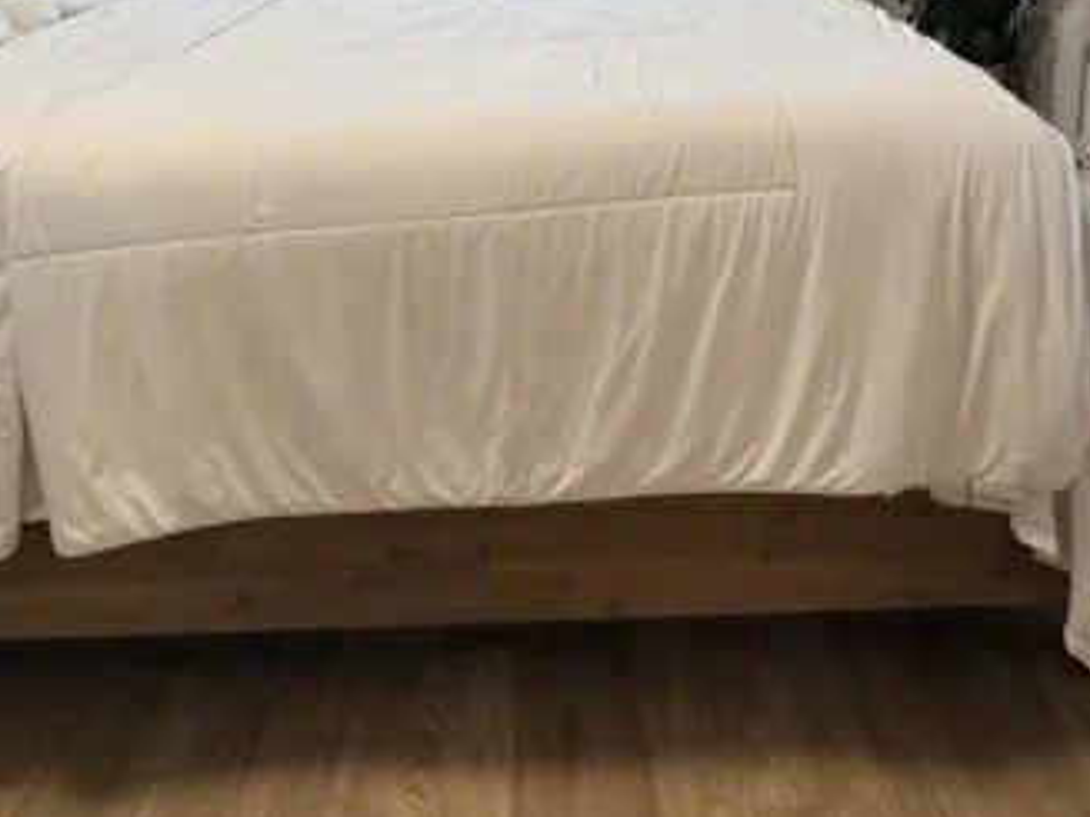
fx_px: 1007
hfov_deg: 56.8
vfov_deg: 36.7
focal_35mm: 32
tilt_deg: -4.3
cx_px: 548
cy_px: -97
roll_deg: +1.6
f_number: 2.2
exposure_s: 1/120
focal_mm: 2.22
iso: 200
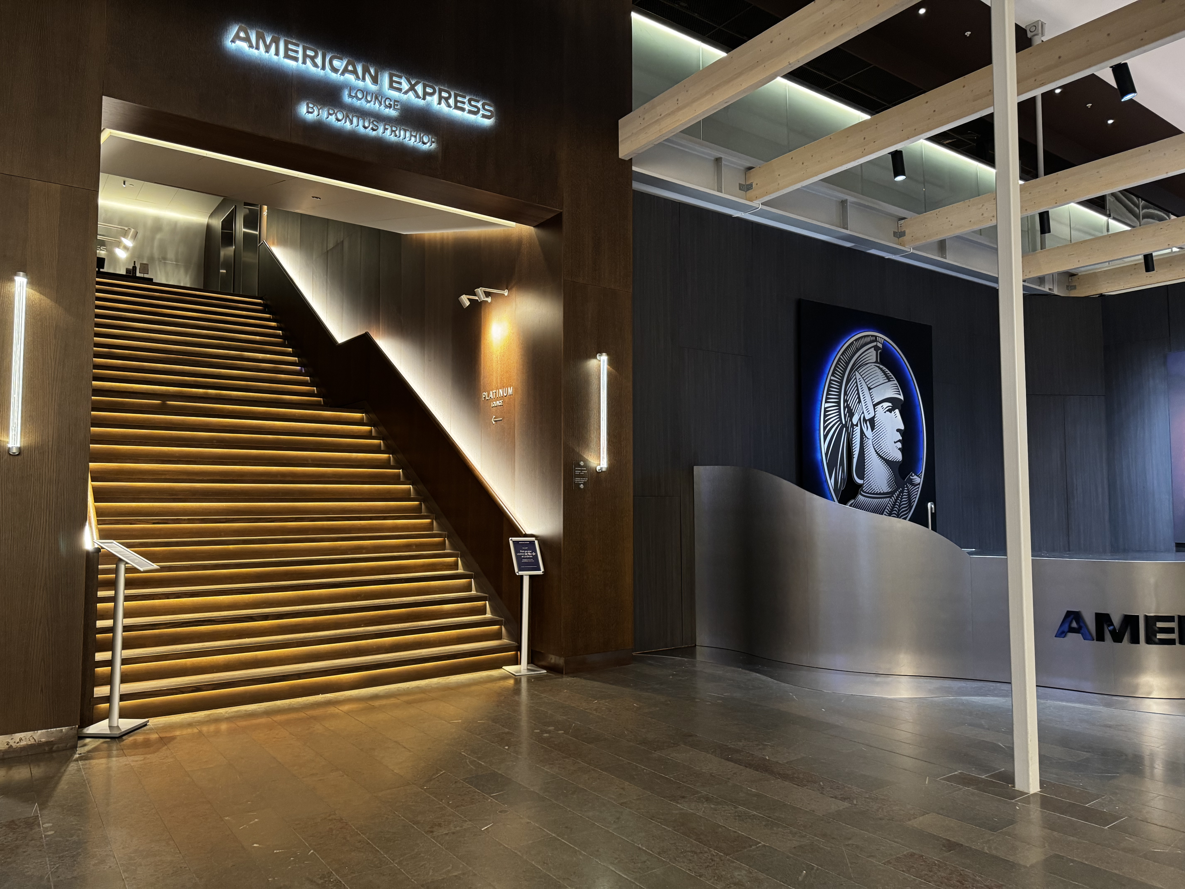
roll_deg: -0.4
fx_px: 822
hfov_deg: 71.6
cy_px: 444
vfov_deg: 56.8
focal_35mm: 24
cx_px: 592
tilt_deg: +3.7
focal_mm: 6.76
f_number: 1.78
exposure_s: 1/50
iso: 400
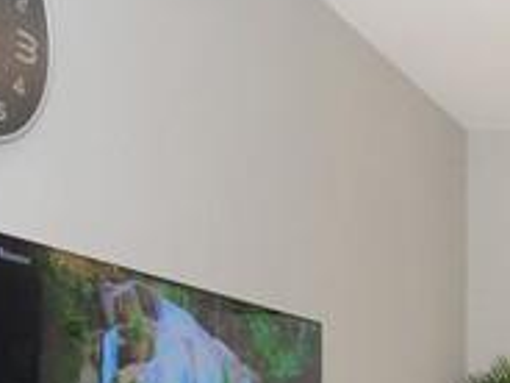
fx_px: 1311
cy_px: 443
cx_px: 755
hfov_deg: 19.3
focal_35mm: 89
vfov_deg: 16.0
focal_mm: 8
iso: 2000
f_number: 4
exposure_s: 1/200
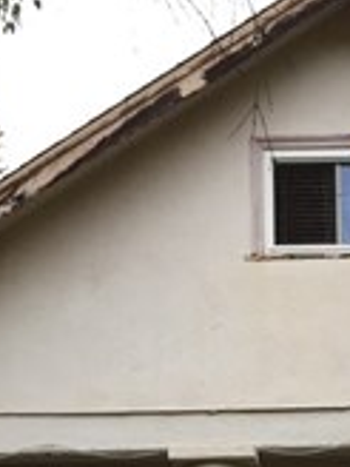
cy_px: 626
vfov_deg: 20.7
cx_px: 353
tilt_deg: +8.6
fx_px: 1146
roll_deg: +2.0
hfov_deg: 17.0
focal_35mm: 85
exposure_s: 1/40
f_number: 2.2
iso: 32
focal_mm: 4.15
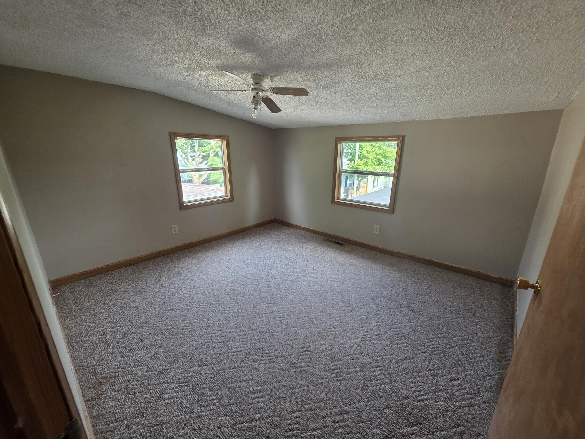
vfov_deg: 89.9
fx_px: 220
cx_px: 292
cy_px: 220
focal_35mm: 13
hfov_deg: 106.2
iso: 160
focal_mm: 2.2
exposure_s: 1/120
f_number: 1.9
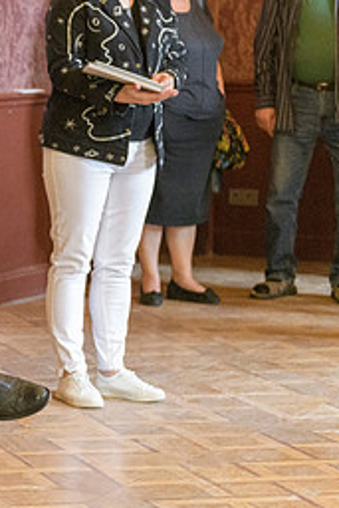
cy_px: 244
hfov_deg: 9.0
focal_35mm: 146
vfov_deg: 14.0
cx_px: -285
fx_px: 2059
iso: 8000
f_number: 3.5
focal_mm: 56
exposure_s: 1/125
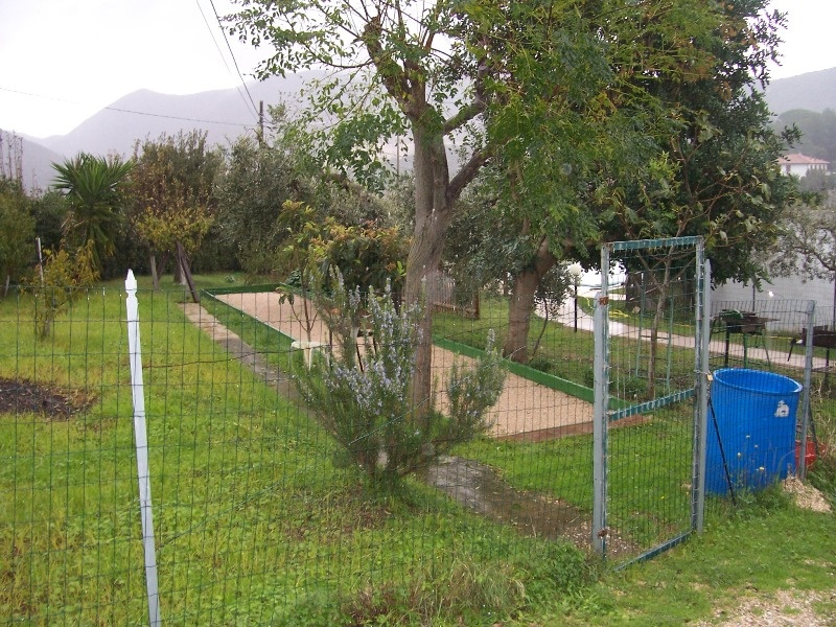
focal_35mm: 34
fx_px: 821
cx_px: 418
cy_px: 314
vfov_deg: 41.8
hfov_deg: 54.0
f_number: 2.7
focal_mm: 5.6
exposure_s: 1/60
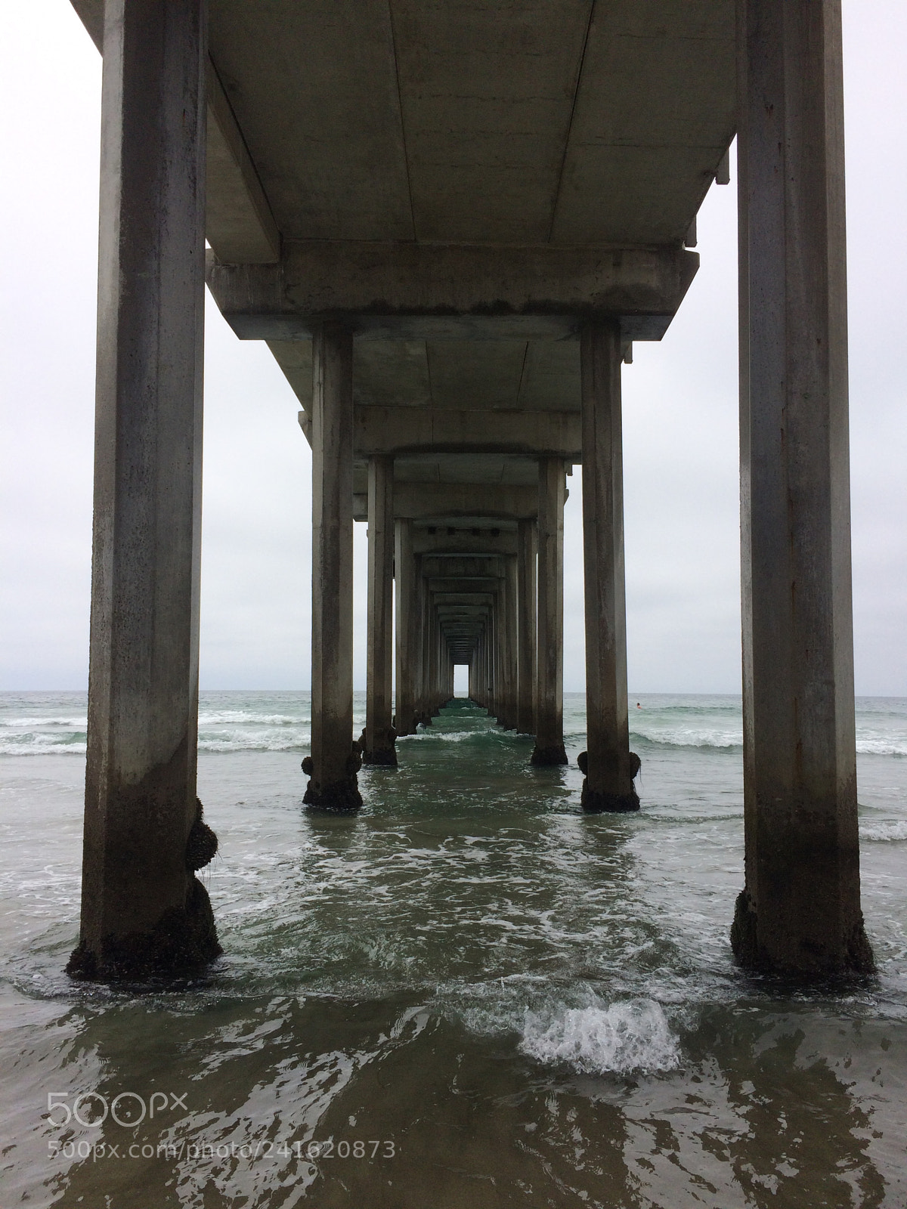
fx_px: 1013
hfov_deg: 48.2
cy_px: 604
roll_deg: -1.2
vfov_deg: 61.7
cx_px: 454
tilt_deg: +3.8
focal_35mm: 29
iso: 32
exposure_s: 1/4115
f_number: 2.2
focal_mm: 4.15
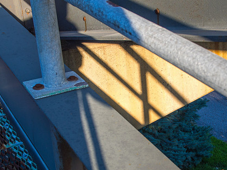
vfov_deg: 21.0
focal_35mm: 70
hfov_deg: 27.7
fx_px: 459
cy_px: 113
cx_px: 136
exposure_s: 1/160
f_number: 8
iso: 200
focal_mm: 25
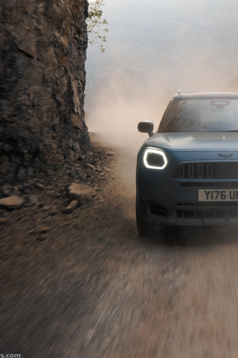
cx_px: 218
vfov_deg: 37.5
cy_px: 181
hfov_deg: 24.7
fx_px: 526
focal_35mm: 53
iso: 3200
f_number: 5.6
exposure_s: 1/60
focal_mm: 35
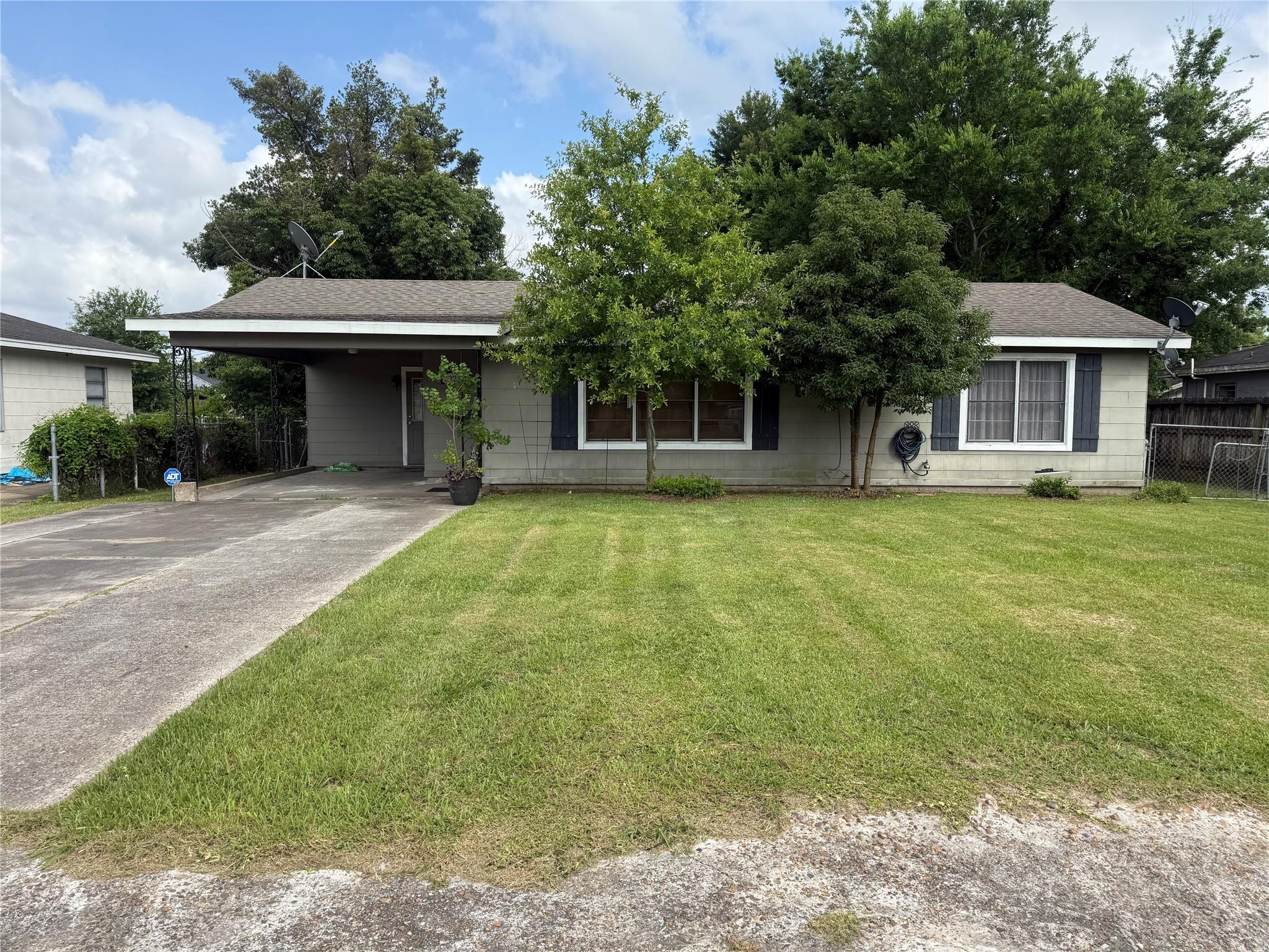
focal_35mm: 24
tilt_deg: -4.3
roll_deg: -0.4
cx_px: 634
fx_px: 880
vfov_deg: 56.8
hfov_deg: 71.6
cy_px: 476
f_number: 1.78
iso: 80
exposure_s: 1/2232
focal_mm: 6.76
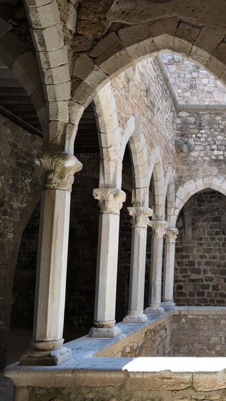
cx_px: 232
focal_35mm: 40
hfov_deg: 27.8
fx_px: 426
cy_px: 201
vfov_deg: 50.5
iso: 50
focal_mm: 3.95
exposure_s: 1/394
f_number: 1.6
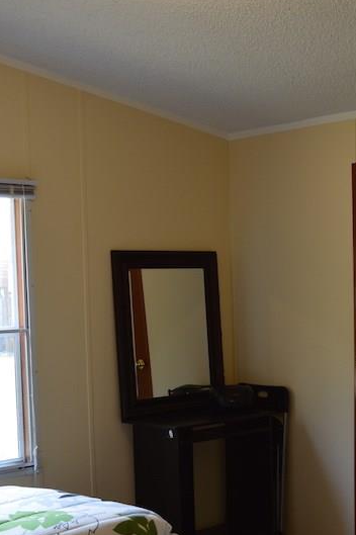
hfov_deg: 22.1
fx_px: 906
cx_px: 241
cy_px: 376
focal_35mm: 61
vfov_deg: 32.5
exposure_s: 1/25
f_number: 6.3
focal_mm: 28
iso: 400
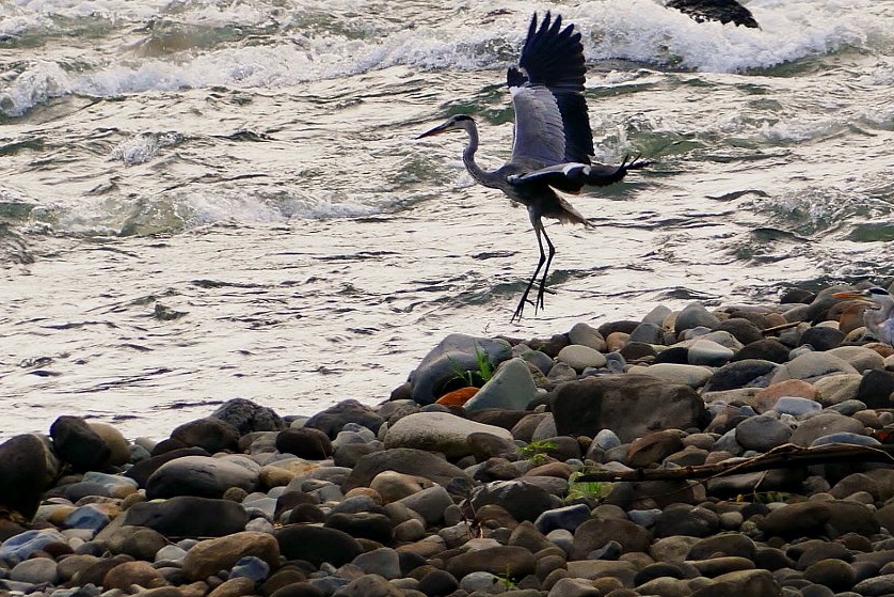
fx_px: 18975
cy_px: 195
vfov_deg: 1.8
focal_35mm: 764
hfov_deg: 2.7
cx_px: 499
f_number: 4
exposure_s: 1/640
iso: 250
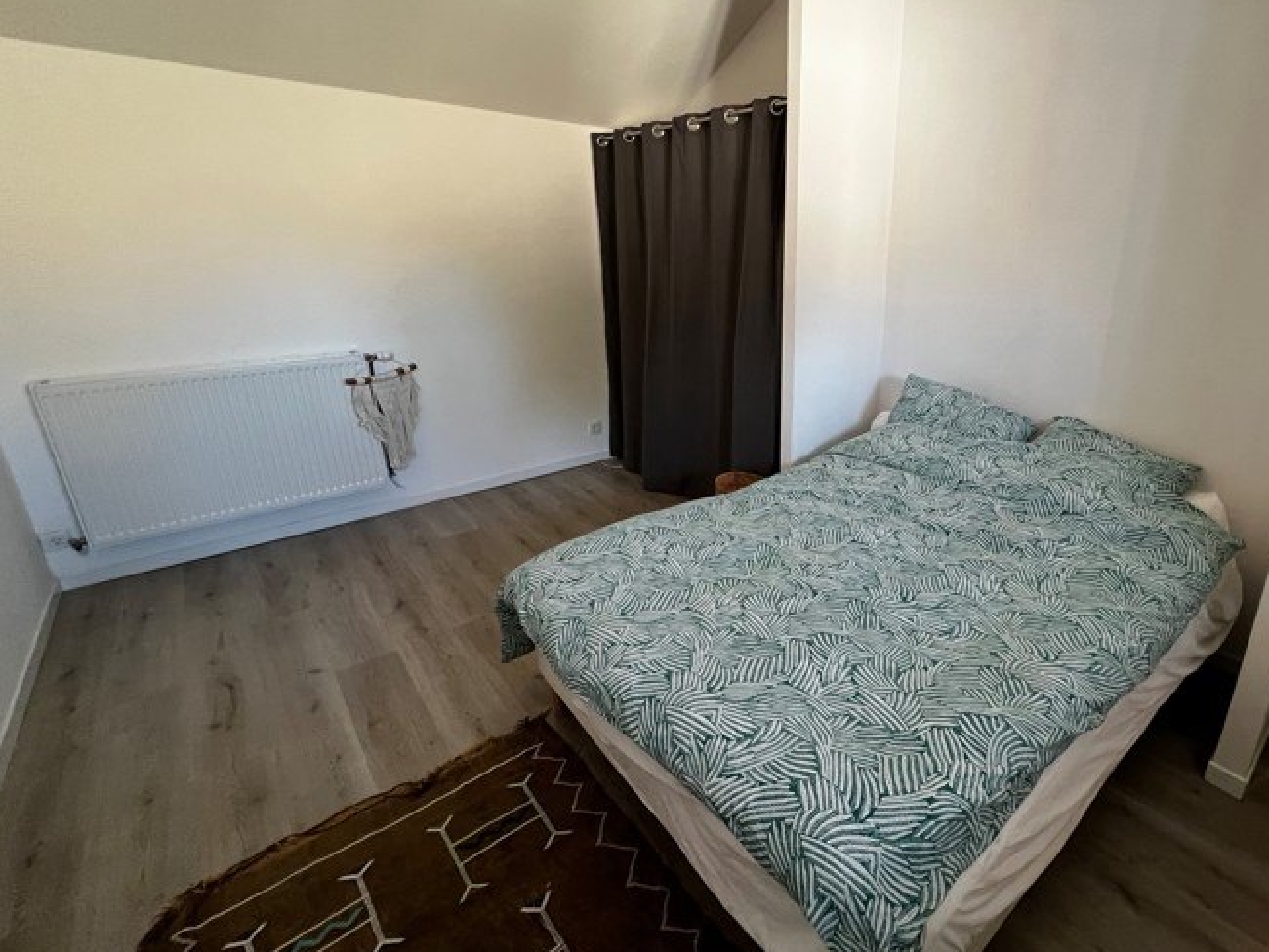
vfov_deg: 78.0
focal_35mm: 16
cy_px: 437
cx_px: 765
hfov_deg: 93.2
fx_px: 587
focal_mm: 1.57
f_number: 1.8
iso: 250
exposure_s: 1/50
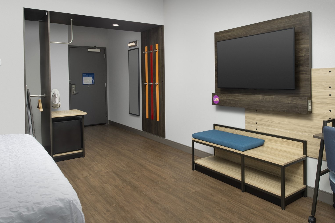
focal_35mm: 27
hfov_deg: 67.3
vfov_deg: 47.9
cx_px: 182
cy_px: 110
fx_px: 251
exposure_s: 1/4
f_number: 11
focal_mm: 23
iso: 400
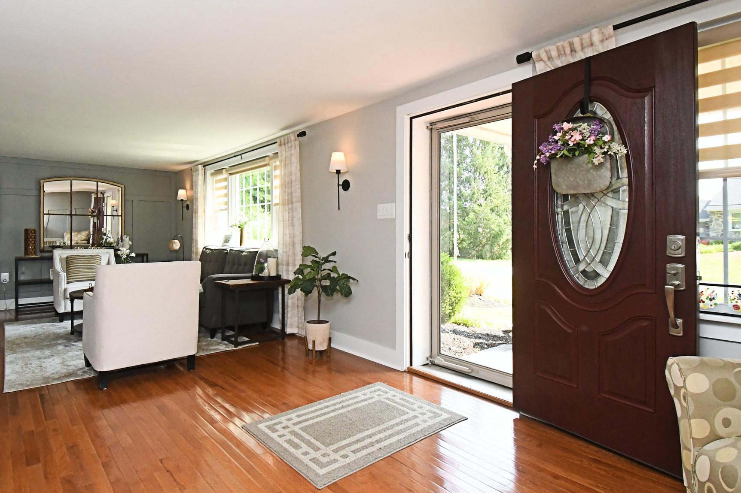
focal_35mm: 19
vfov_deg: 64.3
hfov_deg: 86.2
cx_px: 312
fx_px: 391
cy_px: 218
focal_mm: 11
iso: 3200
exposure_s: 1/250
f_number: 10
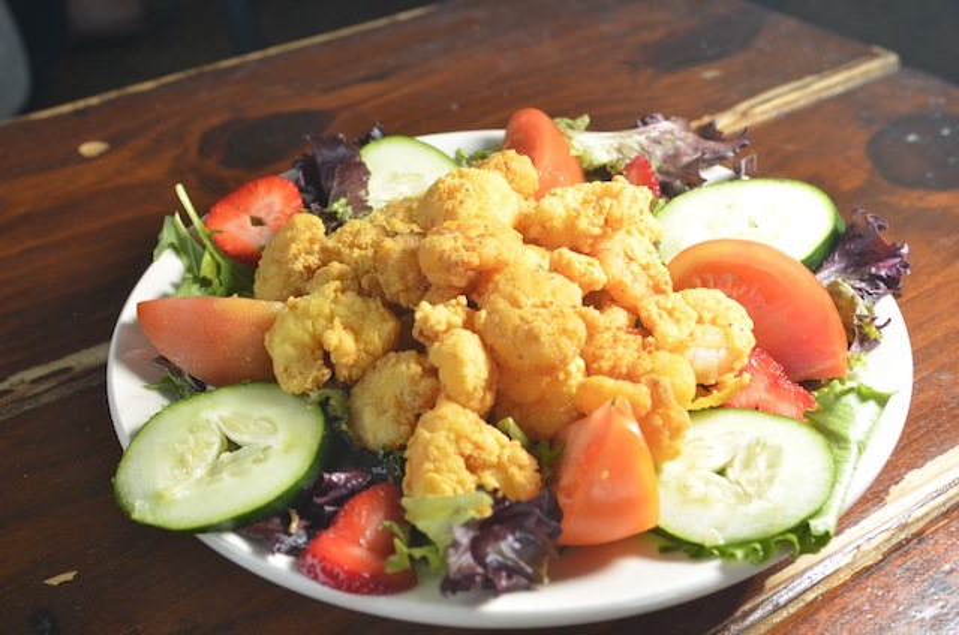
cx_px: 480
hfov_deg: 41.2
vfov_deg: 28.0
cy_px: 318
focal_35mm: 48
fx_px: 1276
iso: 200
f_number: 8
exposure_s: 1/125
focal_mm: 32
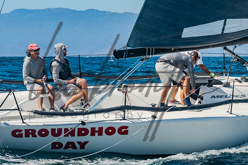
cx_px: 106
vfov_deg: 9.4
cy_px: 61
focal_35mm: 146
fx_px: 1009
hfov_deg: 14.0
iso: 160
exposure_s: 1/500
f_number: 6.3
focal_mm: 93
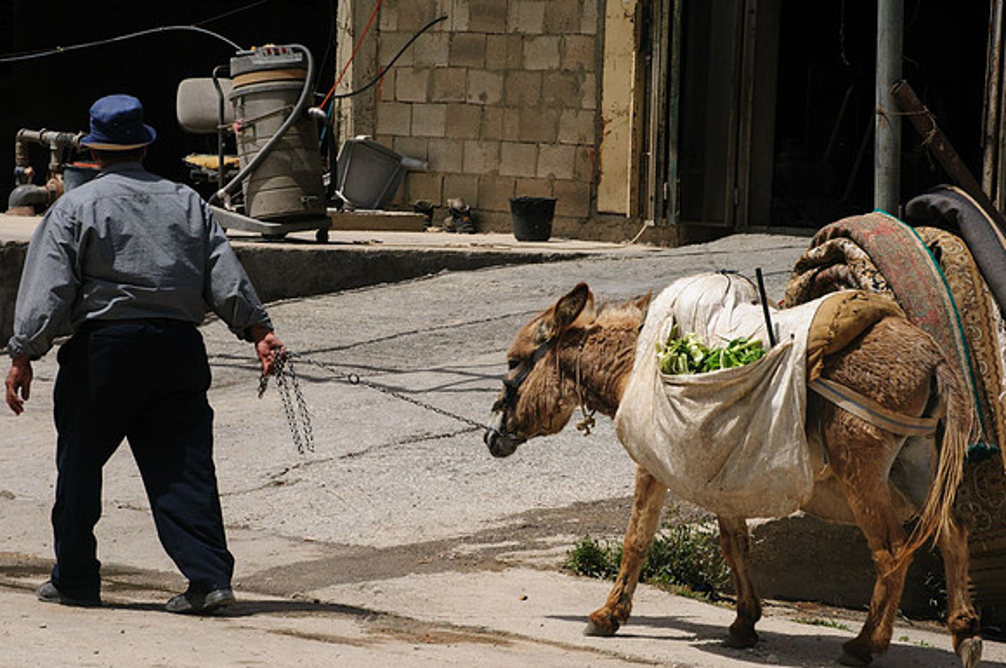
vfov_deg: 7.3
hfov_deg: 11.0
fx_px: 5232
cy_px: 334
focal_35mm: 188
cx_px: 503
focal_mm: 125
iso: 400
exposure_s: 1/1000
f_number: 16
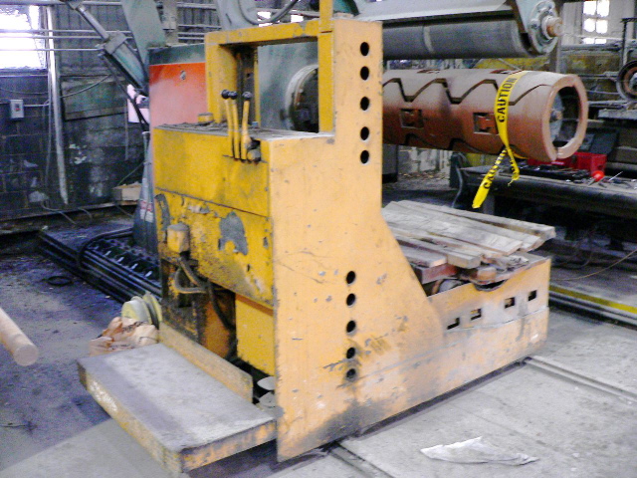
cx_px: 318
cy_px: 239
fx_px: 662
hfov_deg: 51.4
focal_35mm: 36
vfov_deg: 39.7
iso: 100
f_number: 2.8
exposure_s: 1/4
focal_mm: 6
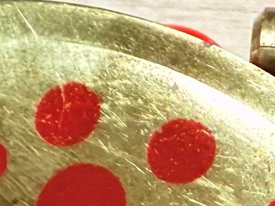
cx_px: 386
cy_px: 193
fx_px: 1199
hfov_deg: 12.6
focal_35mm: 151
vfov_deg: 9.8
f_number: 2.2
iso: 1000
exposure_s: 1/50
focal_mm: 2.22
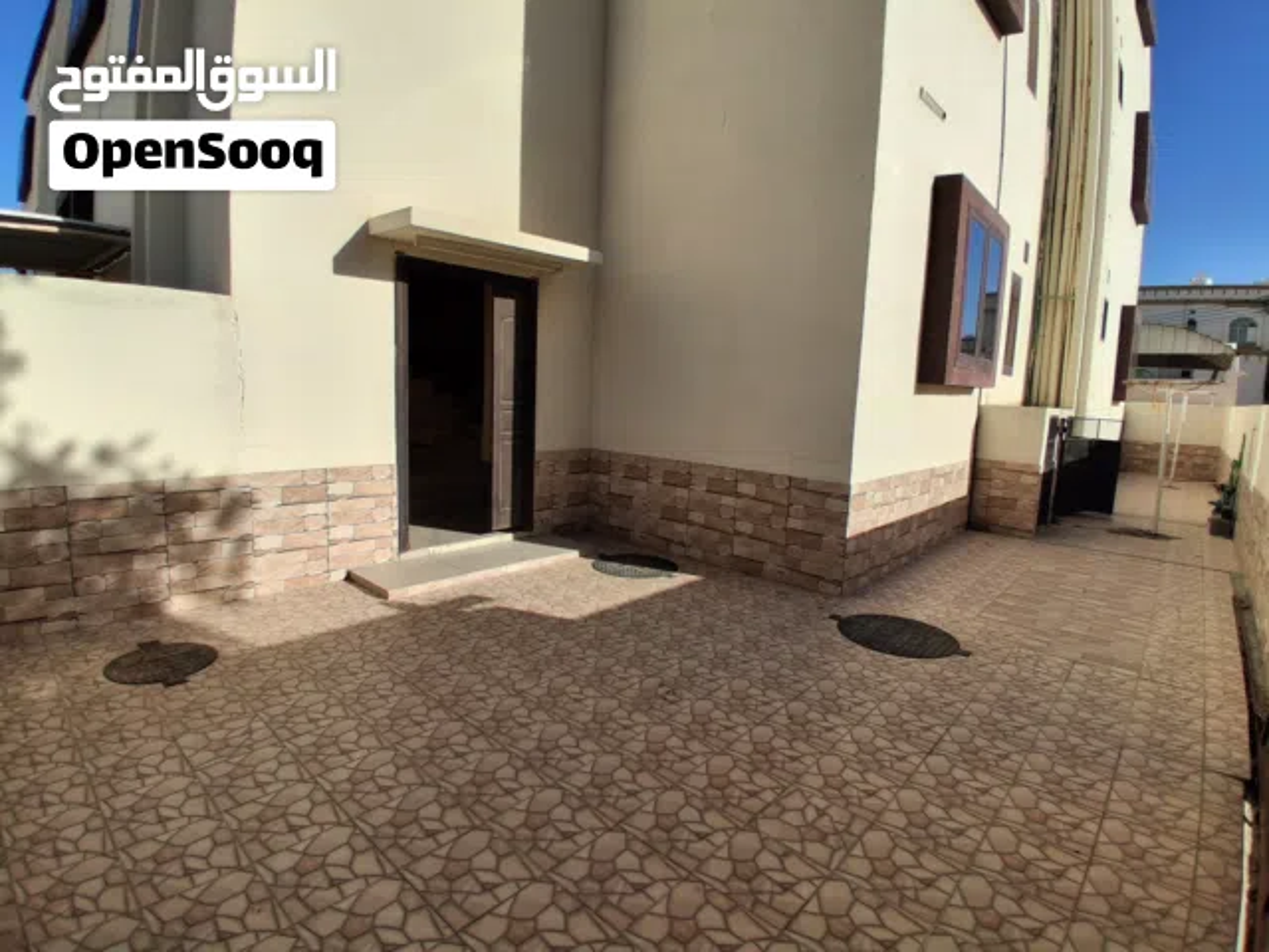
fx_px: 623
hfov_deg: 91.0
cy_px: 476
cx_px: 634
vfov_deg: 74.7
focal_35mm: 17
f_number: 2.2
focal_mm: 1.4
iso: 50
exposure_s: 1/2387
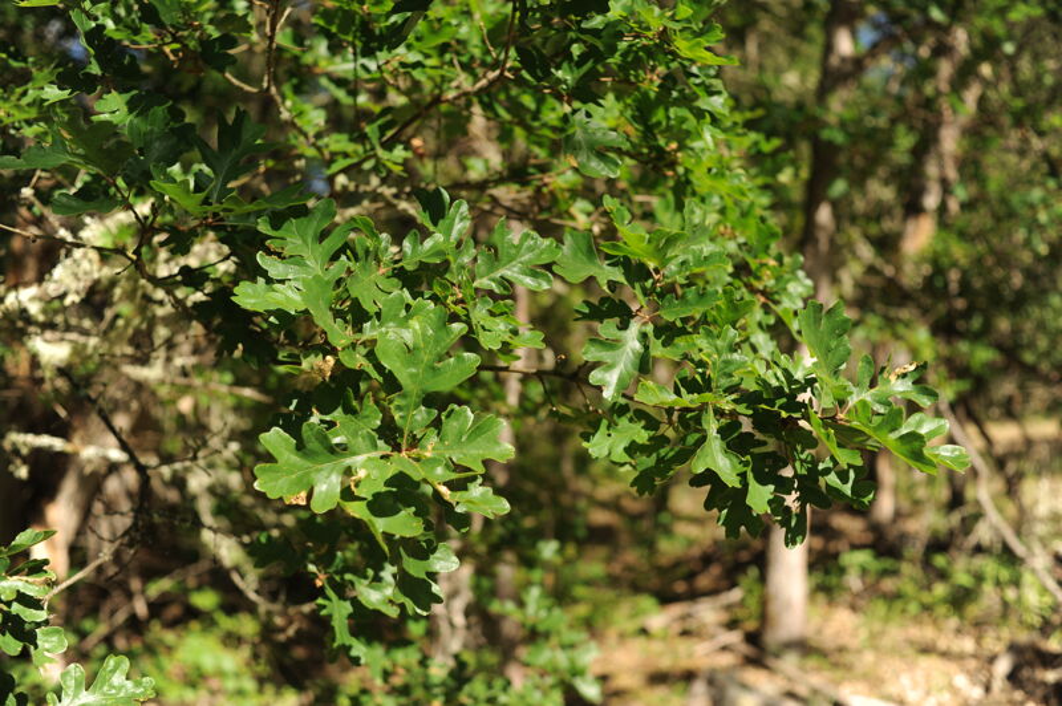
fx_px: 1032
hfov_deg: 54.5
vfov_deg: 37.8
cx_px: 531
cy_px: 353
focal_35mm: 35
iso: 200
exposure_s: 1/400
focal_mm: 35
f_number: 4.5
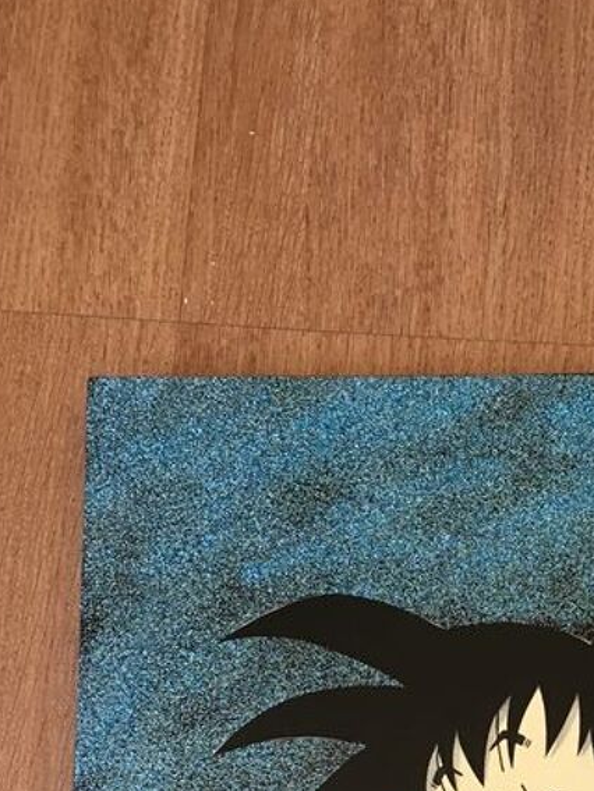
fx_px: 1556
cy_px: 778
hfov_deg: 21.1
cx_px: 544
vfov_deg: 27.1
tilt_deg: -79.0
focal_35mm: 68
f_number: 2.2
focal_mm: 4.15
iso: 125
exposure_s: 1/33
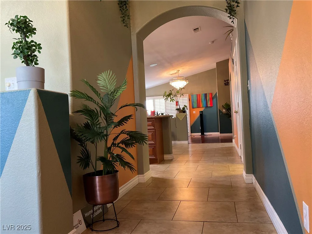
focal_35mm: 29
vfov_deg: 48.2
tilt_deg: +1.0
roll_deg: +2.8
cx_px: 156
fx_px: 261
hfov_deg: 61.7
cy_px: 117
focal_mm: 3
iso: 200
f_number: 1.8
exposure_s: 1/40
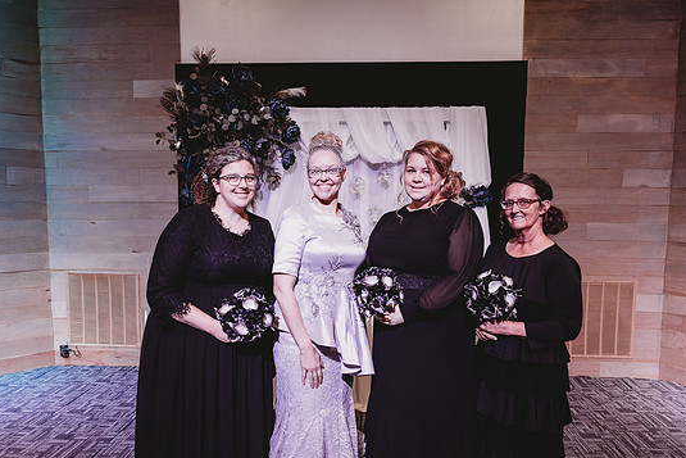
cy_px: 247
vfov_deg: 49.5
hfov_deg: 69.4
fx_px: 496
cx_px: 346
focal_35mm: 26
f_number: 2.2
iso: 400
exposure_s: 1/125
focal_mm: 24
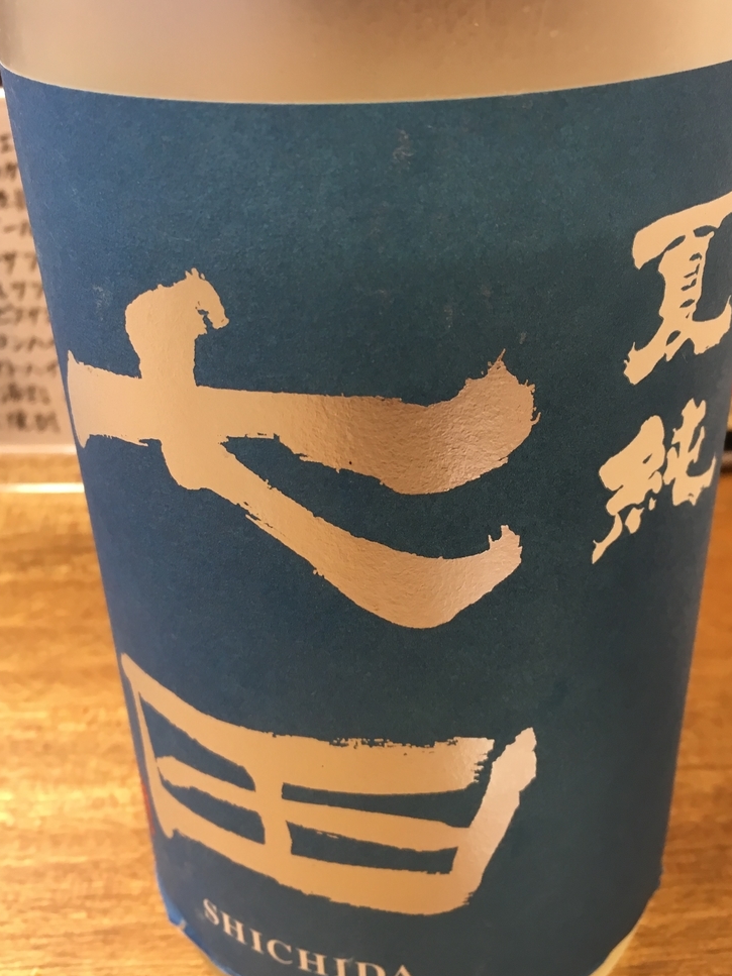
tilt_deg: -31.3
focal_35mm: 36
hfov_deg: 39.6
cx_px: 375
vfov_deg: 51.4
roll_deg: +1.5
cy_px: 482
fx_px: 1015
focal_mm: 4.15
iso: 64
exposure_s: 1/33
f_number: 2.2
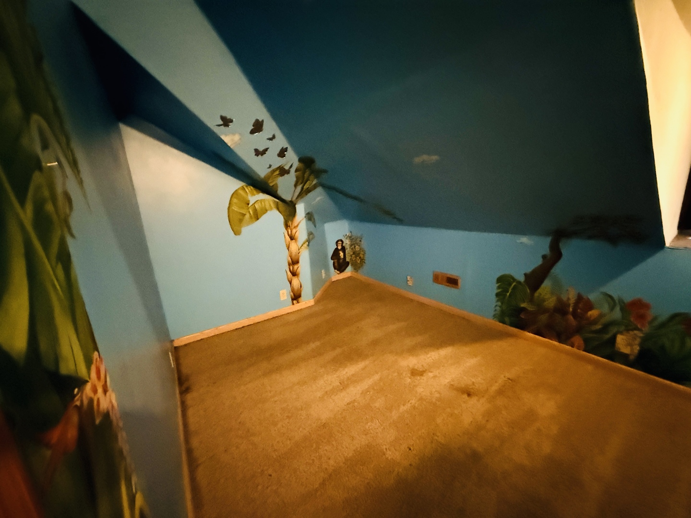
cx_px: 346
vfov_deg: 85.7
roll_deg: +3.6
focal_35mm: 14
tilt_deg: -12.8
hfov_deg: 102.1
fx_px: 279
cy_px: 259
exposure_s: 1/24
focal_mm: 2.22
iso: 2500
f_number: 2.2
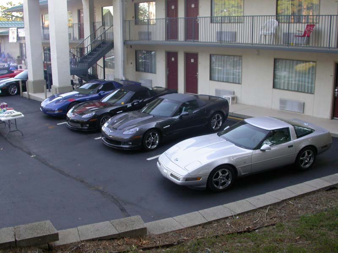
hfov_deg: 49.0
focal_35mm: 38
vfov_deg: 37.7
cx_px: 169
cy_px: 126
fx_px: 371
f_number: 3.3
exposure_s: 1/63.2
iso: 100
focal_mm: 7.85
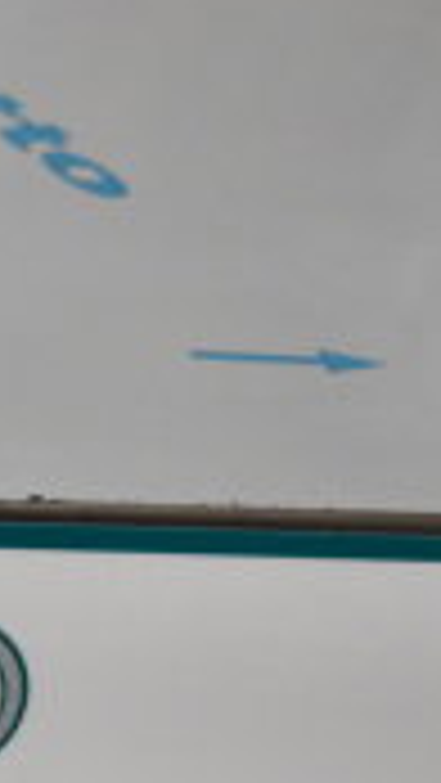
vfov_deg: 12.6
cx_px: -652
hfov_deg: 6.7
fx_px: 3548
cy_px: 601
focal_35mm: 171
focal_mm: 31
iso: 2200
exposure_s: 1/50
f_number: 4.2
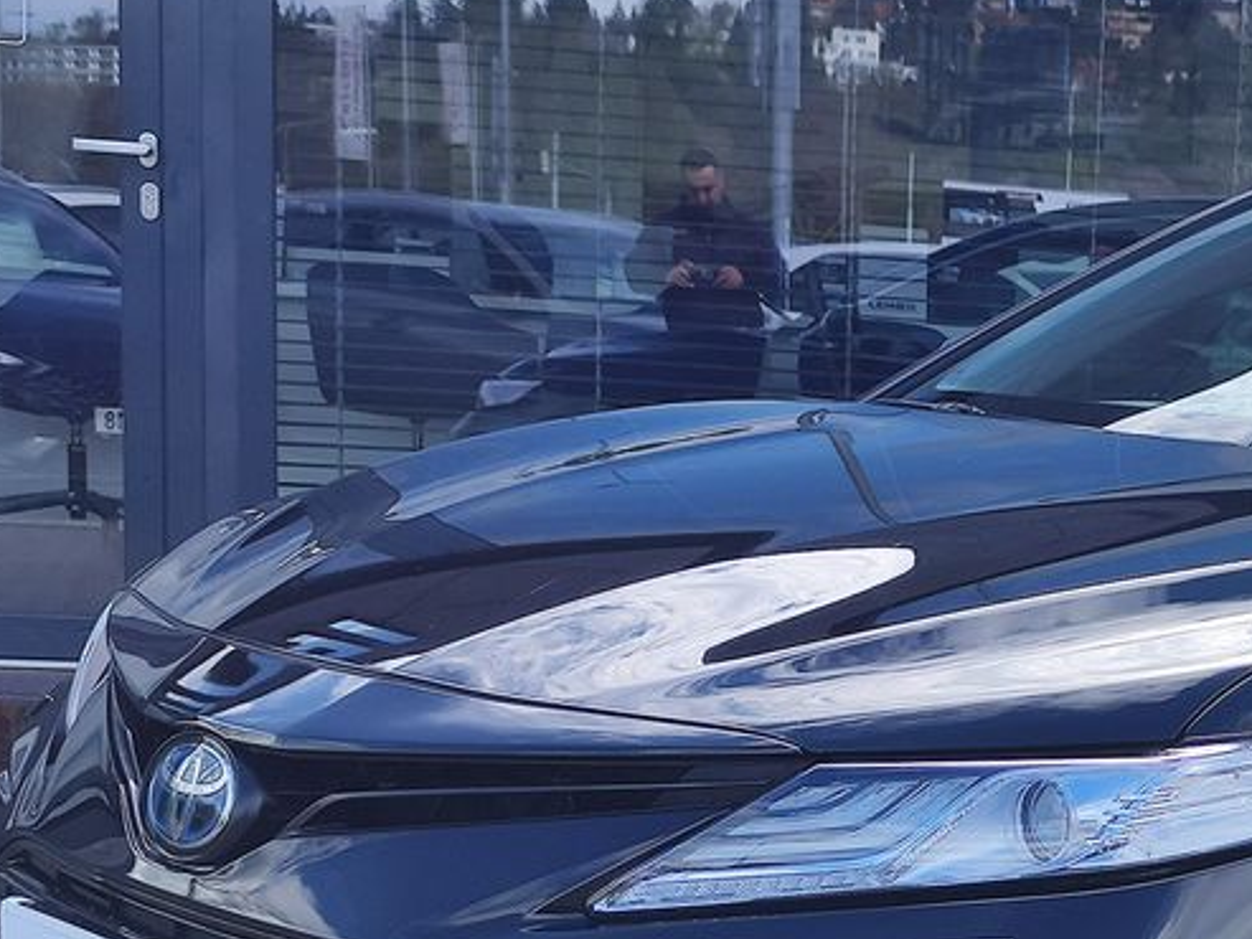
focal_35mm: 56
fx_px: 2026
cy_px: 863
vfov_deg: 25.2
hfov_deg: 31.0
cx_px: 1343
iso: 50
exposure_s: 1/787
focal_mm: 7.01
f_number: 1.69
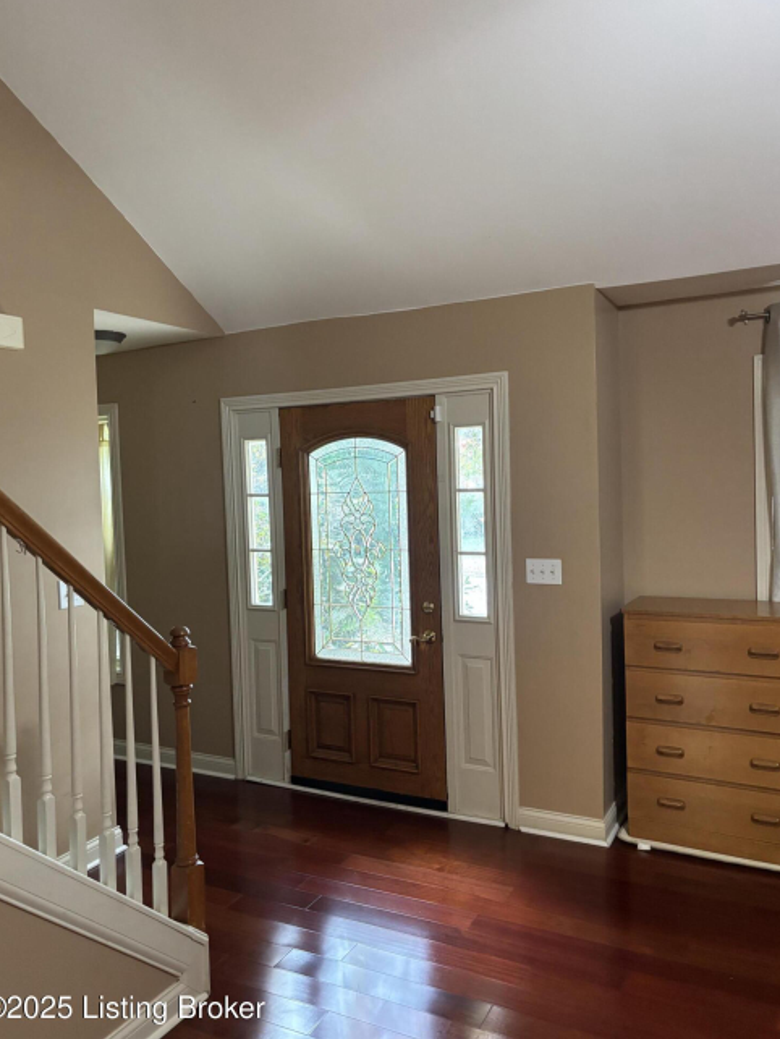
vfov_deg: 65.3
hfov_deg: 51.4
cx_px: 385
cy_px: 517
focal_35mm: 27
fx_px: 811
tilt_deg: -3.7
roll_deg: +2.0
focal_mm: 5.96
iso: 500
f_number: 1.6
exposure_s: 1/60
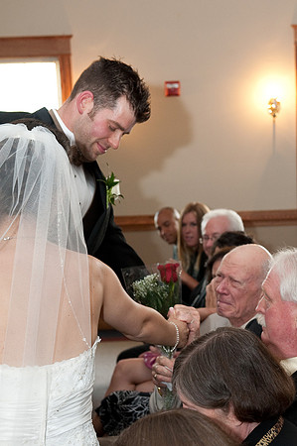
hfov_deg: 24.1
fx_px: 695
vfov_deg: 35.7
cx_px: 148
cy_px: 223
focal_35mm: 56
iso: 1250
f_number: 5.6
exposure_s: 1/60
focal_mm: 56
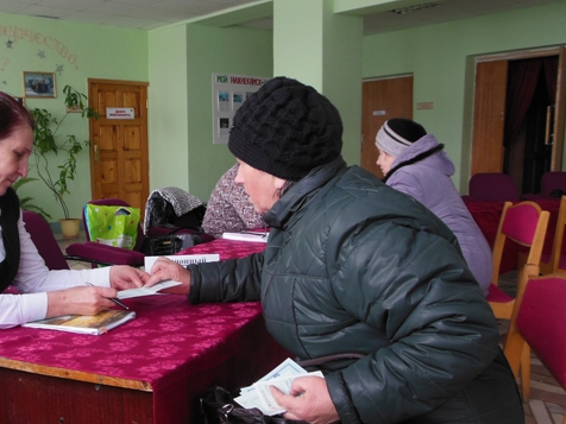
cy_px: 234
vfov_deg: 40.6
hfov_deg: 52.0
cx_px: 207
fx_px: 572
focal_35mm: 35
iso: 125
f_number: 3.2
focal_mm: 4.5
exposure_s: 1/60
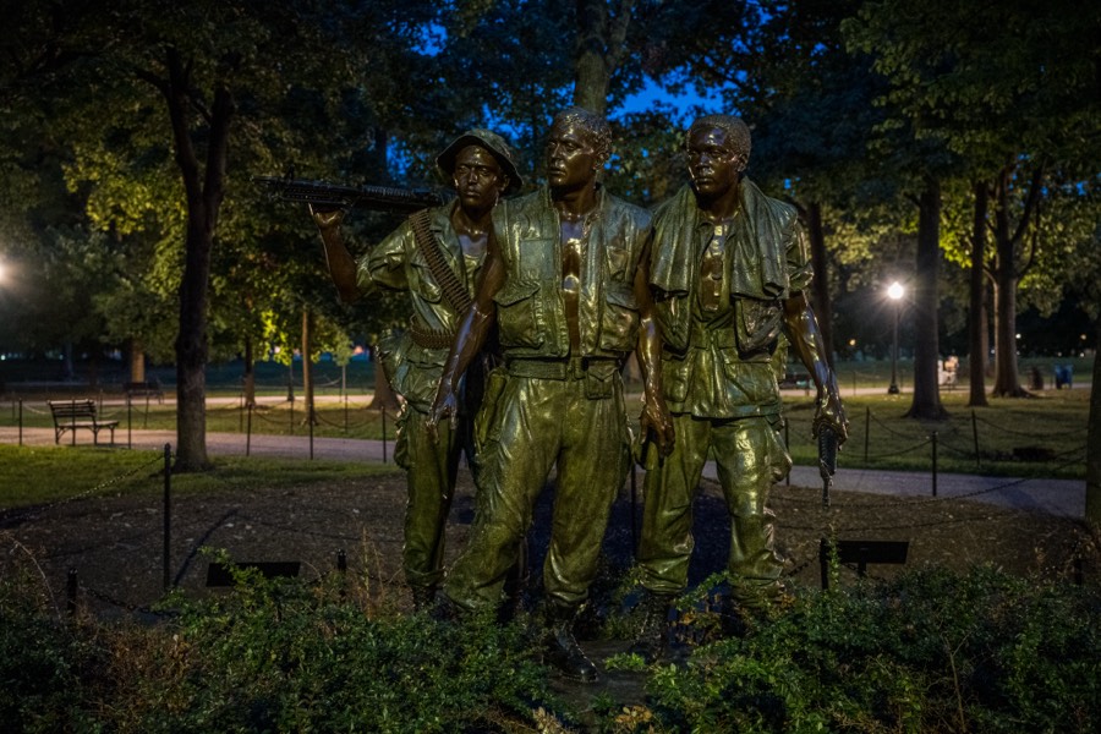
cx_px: 550
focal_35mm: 37
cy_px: 367
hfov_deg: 51.9
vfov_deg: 35.9
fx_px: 1131
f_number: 3.5
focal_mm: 37
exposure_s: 1/10
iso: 3200
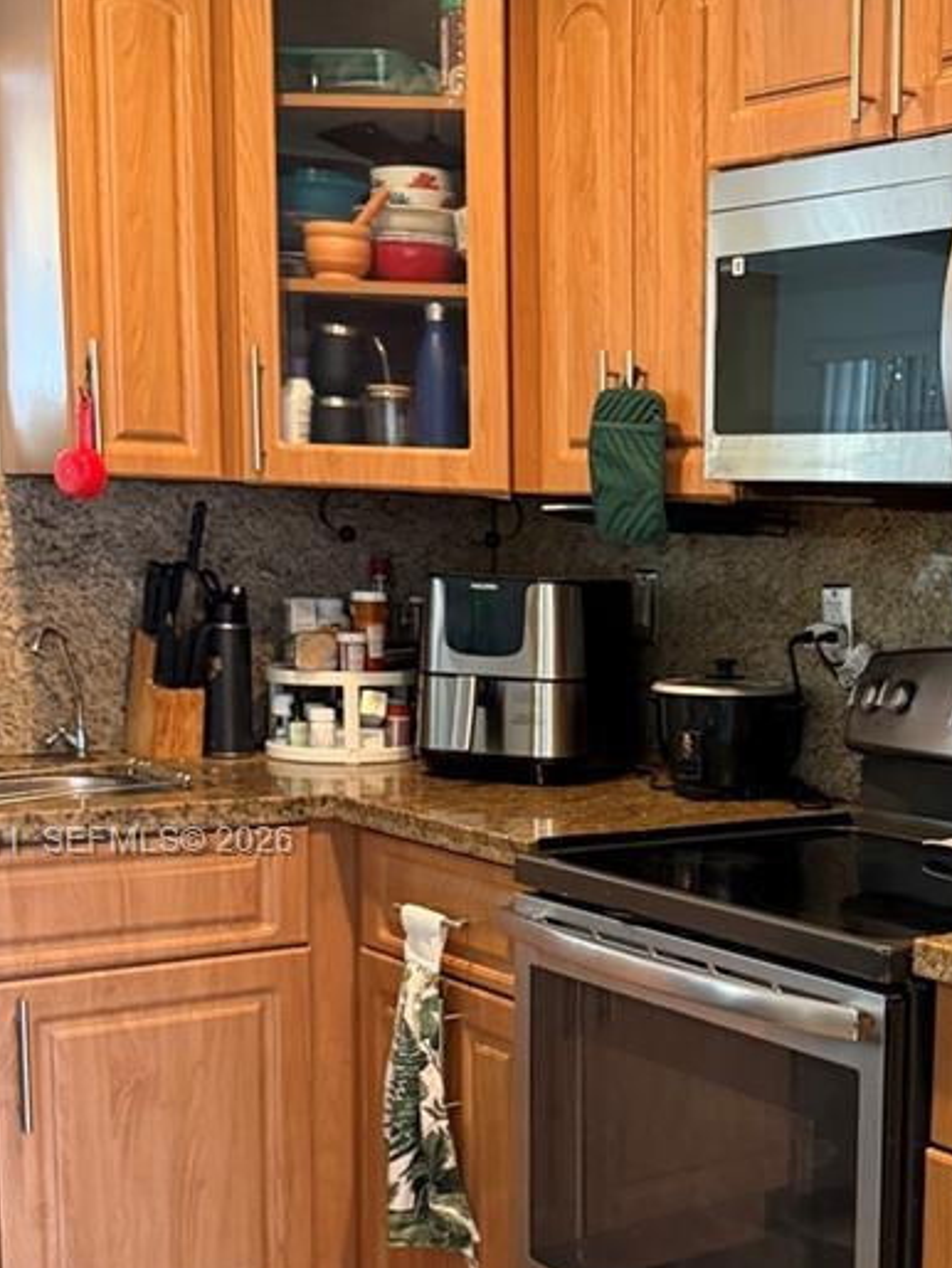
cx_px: 947
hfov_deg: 24.9
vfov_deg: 34.0
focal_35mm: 56
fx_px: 2052
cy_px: 844
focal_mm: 6.76
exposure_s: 1/60
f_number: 1.78
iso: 640
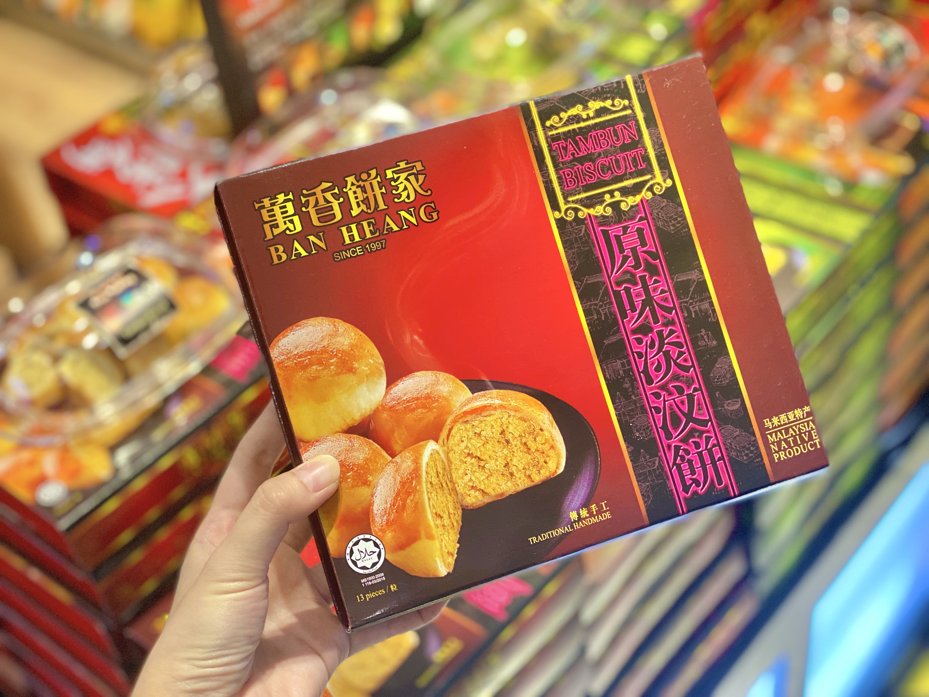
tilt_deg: -41.8
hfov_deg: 36.8
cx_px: 464
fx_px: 1396
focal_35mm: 52
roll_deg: +8.0
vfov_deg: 28.0
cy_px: 348
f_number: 2
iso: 160
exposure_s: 1/50
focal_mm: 6
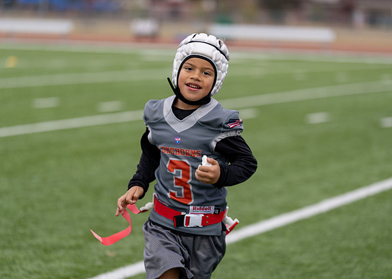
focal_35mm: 142
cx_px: 197
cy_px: 141
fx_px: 1580
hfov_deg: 14.1
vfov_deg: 10.1
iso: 500
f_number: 2.8
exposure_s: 1/1000
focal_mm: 134
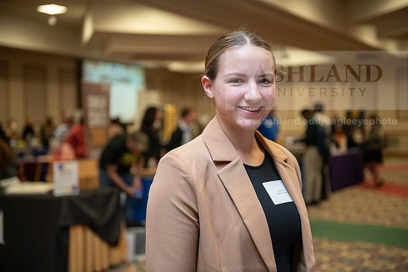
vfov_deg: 24.6
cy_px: 136
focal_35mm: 55
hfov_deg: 36.2
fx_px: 623
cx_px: 204
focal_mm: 55
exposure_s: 1/200
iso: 1600
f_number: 2.8
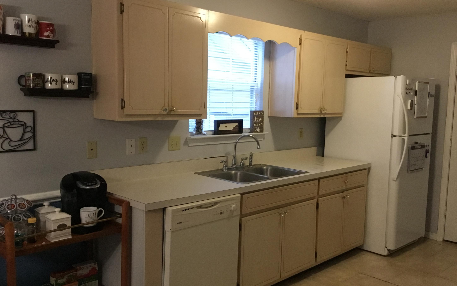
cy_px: 149
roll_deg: -1.4
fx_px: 423
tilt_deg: -6.9
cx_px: 224
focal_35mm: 34
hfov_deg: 56.7
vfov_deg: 37.3
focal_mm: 3.3
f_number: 2.4
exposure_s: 1/30
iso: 200
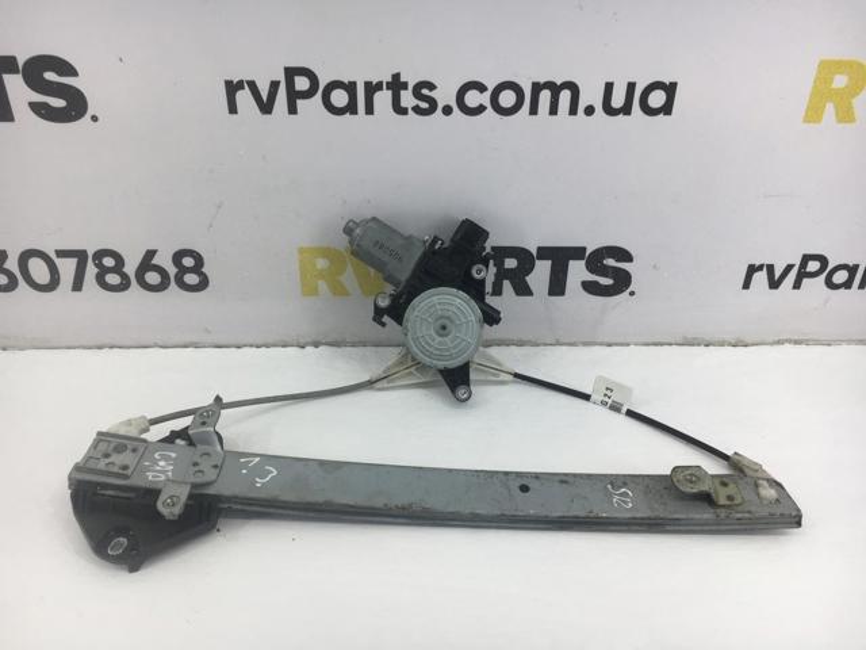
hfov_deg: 61.7
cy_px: 325
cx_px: 433
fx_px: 726
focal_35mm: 29
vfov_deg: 48.2
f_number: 2.2
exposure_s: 1/100
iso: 32
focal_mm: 4.15
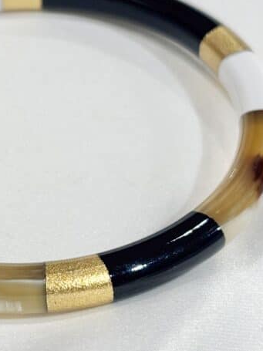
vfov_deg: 16.8
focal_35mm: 117
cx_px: 30
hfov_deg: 12.6
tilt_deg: -31.6
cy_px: 184
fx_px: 1186
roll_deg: +7.5
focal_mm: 5.96
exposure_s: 1/265
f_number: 1.6
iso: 32
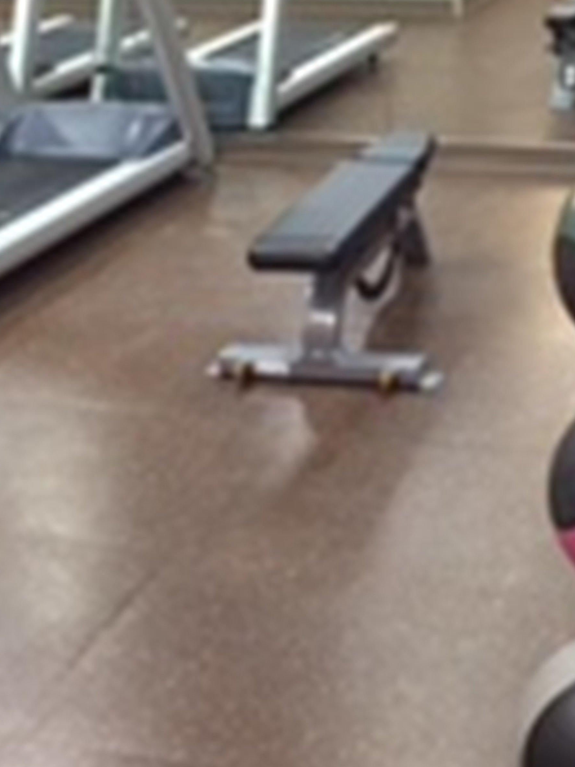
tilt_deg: -18.7
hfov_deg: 20.9
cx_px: 401
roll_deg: +2.7
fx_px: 1550
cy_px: 284
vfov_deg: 27.7
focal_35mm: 70
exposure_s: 1/30
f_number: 2.2
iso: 160
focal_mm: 4.15
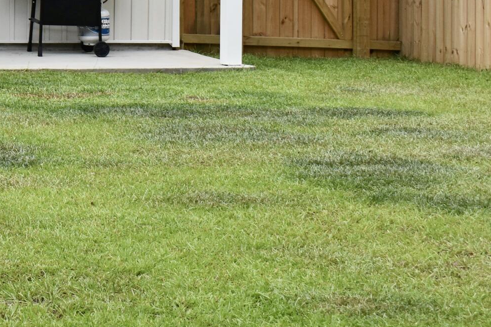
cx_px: -204
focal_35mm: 142
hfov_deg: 13.8
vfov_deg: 9.4
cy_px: -158
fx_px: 1930
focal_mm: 31
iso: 400
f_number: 7.1
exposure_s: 1/200
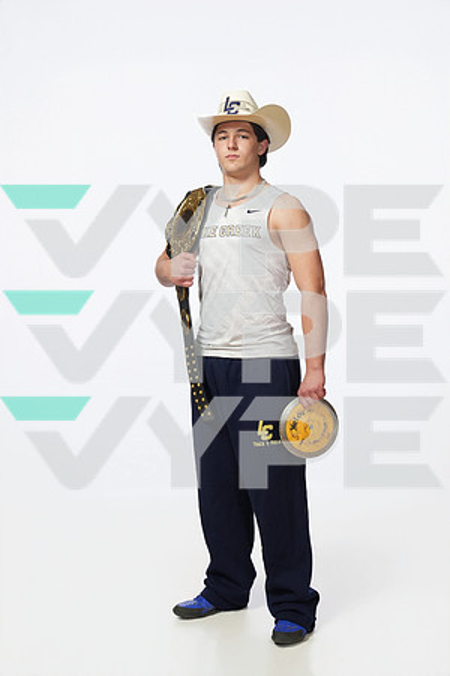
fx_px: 1162
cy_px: 338
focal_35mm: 62
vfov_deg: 32.4
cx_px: 225
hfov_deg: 21.9
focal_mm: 62
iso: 800
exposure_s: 1/250
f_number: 8
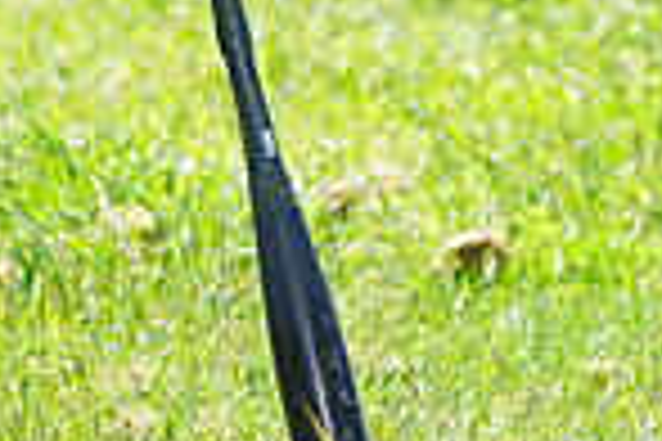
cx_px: -117
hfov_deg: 2.6
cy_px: -464
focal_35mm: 781
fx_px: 14361
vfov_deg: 1.8
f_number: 9
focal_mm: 198
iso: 200
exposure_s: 1/200
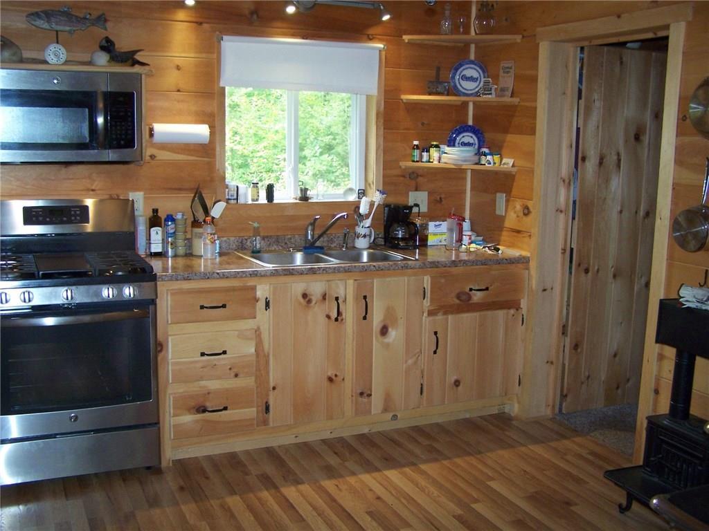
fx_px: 778
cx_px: 354
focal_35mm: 38
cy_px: 266
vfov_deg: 37.7
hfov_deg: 49.0
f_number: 2.8
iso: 160
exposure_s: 1/60
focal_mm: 6.3
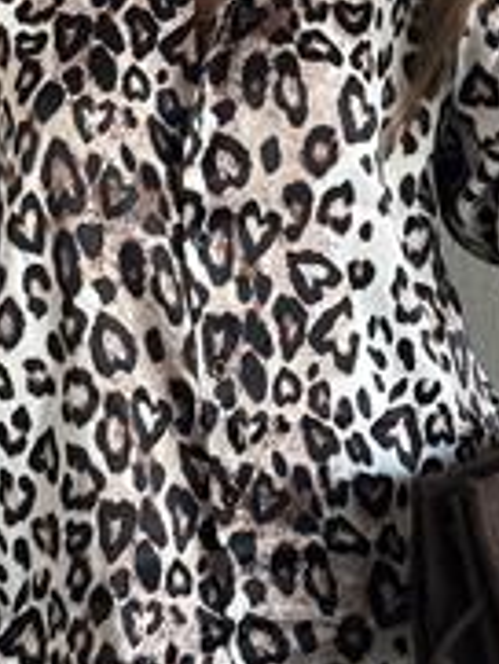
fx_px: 2573
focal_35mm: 134
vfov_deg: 14.6
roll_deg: -0.3
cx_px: 246
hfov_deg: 11.1
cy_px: 114
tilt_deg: -15.7
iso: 200
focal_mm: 6.86
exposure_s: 1/60
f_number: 1.78
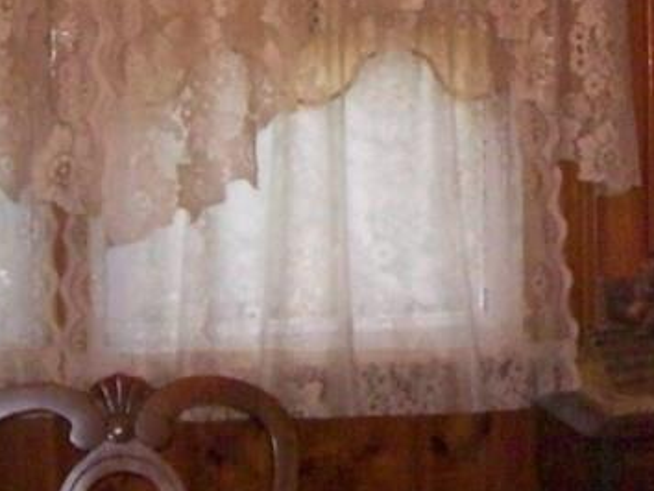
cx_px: 486
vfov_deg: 14.1
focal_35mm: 104
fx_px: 1966
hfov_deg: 18.8
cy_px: 22
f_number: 2.7
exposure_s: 1/64
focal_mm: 6
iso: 160
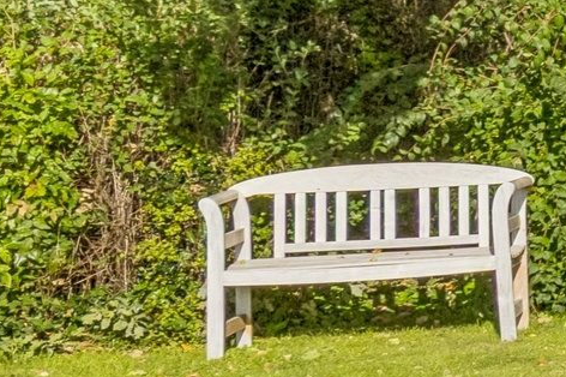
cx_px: 1438
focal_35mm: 162
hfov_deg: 10.5
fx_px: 2548
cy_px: 0
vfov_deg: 8.4
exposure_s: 1/800
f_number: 8
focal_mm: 17
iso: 200
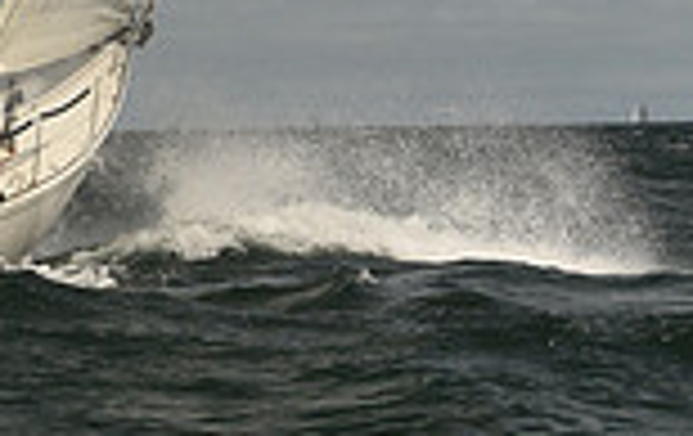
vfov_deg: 4.7
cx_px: 74
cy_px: -832
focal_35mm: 268
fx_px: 5073
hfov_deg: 7.8
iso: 320
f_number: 8
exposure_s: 1/1000
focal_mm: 70
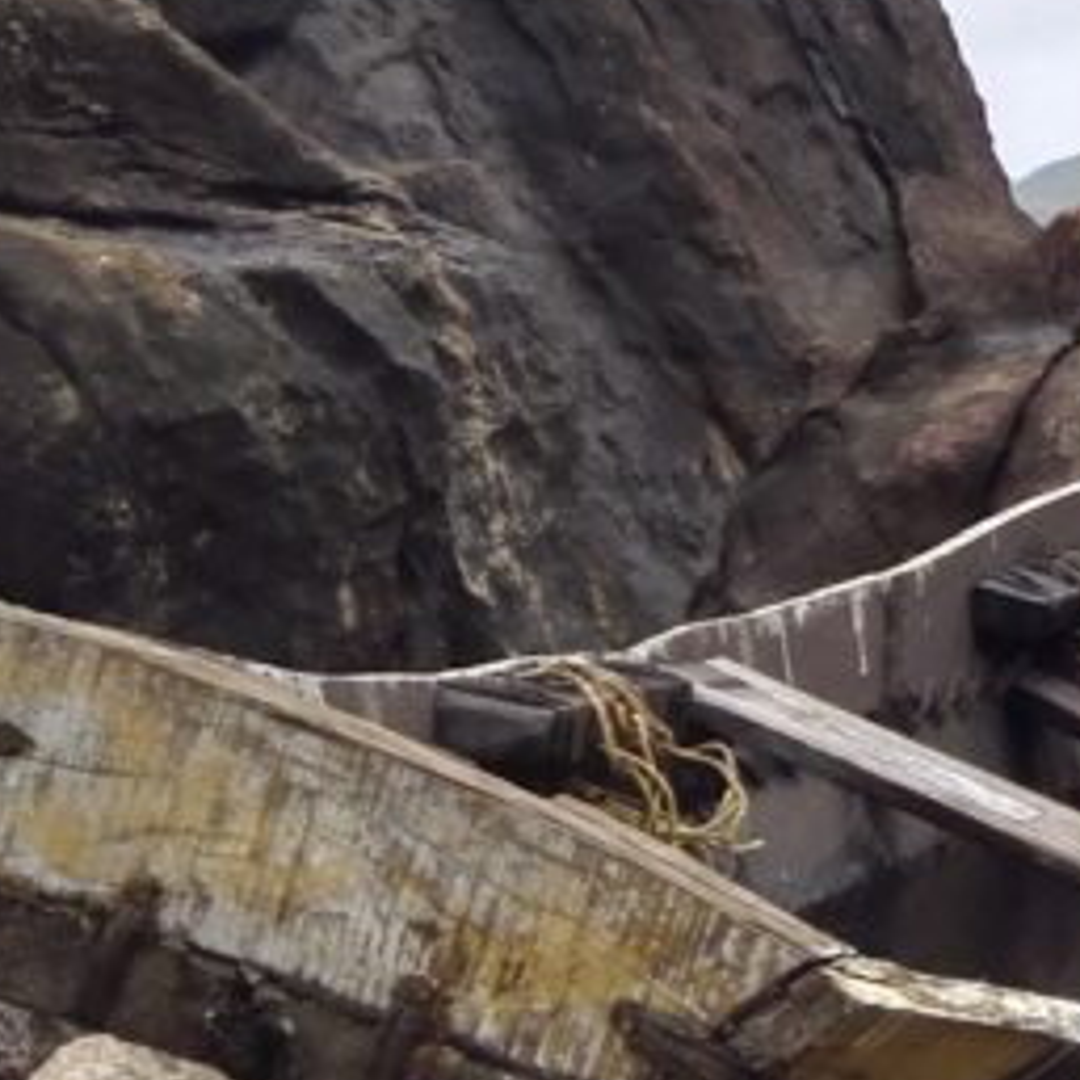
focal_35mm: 102
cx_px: 1614
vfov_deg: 16.9
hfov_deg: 15.7
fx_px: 3600
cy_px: 206
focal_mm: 3.8
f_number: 2
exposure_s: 1/604
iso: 100
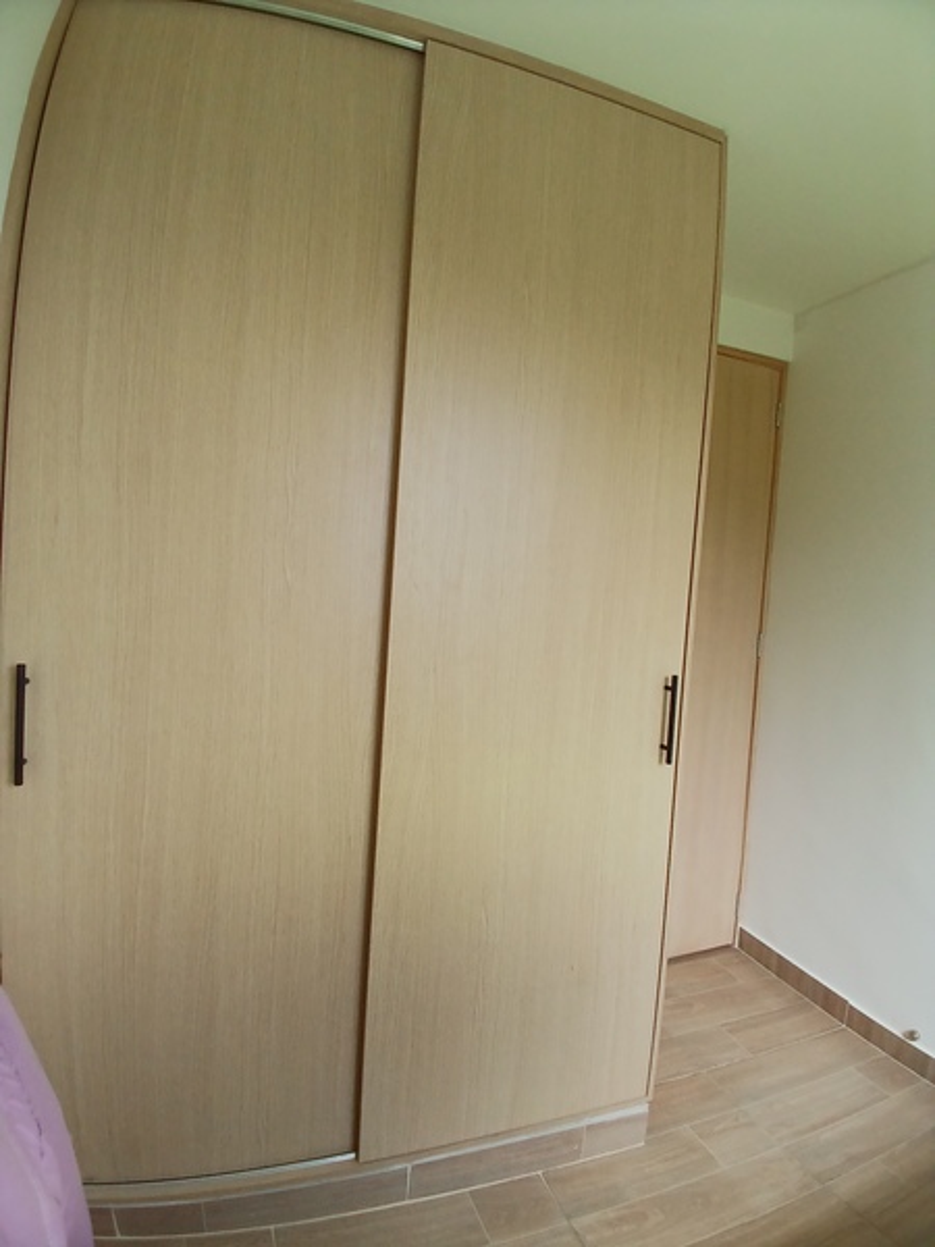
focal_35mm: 17
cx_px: 468
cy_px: 624
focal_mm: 1.4
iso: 64
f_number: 2.2
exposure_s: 1/100
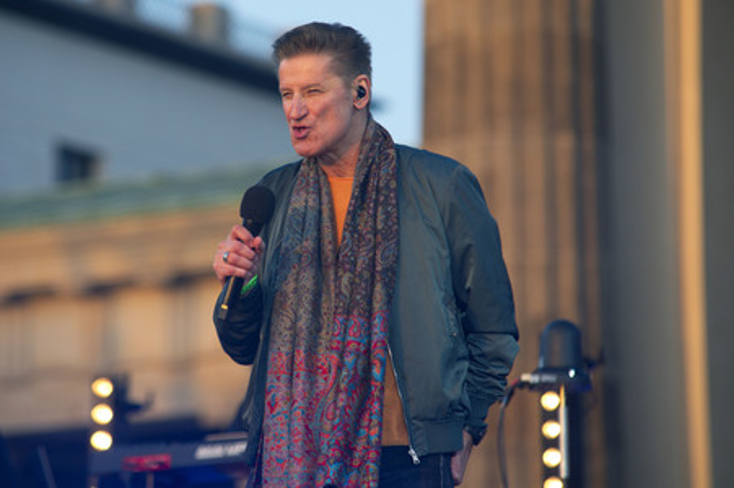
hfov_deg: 10.3
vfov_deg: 6.9
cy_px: 244
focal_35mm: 200
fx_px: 4075
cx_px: 367
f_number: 4.5
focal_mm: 200
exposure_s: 1/640
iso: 400
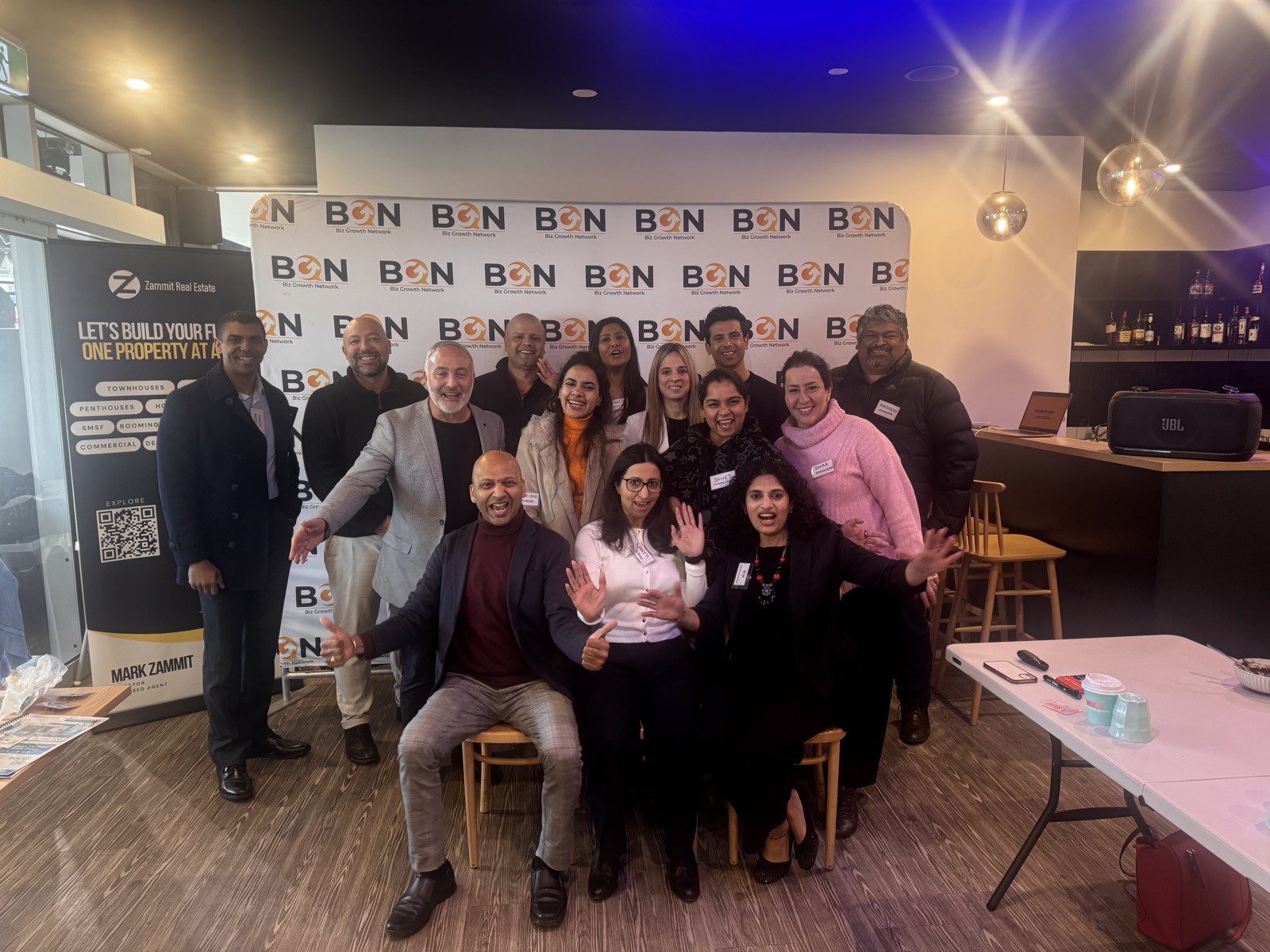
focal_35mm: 24
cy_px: 476
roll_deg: +0.6
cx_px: 635
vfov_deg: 56.8
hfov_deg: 71.6
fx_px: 881
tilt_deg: -8.6
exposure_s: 1/50
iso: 250
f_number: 1.78
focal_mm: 6.76
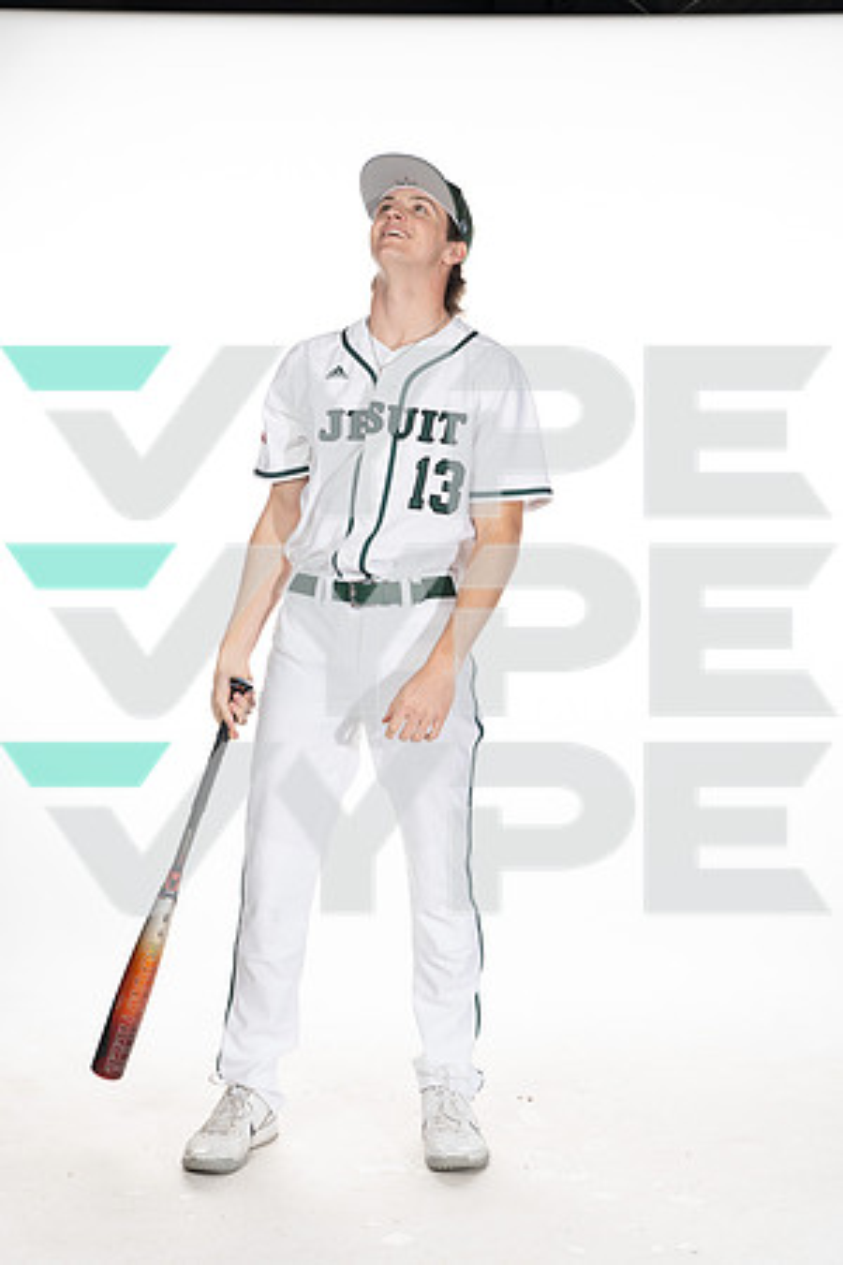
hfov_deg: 23.8
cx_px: 422
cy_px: 632
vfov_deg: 35.1
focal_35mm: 57
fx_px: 2002
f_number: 6.3
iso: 400
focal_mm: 57
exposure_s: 1/250
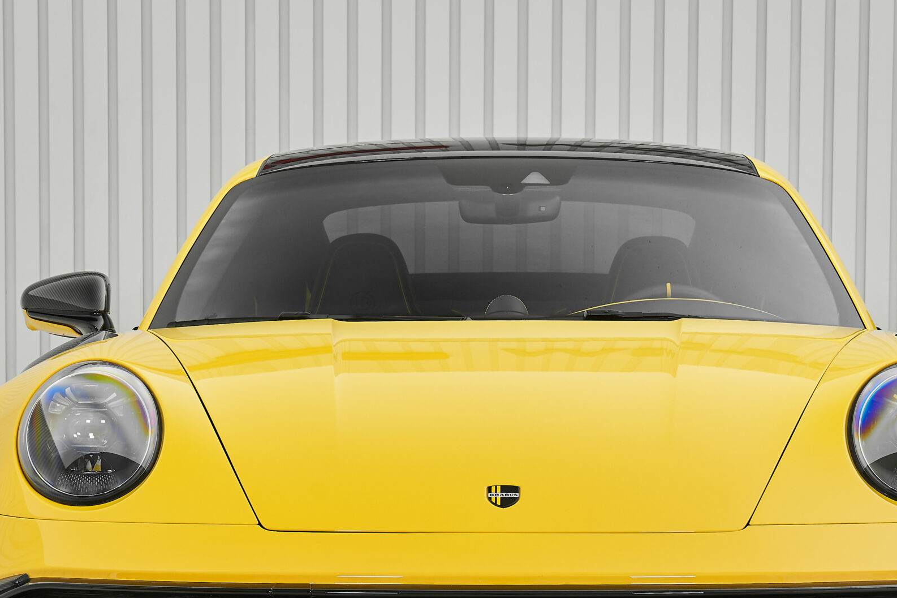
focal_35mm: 113
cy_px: 480
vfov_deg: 12.1
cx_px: 506
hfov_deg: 18.1
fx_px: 2815
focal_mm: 70
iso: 320
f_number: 9
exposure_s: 1/20
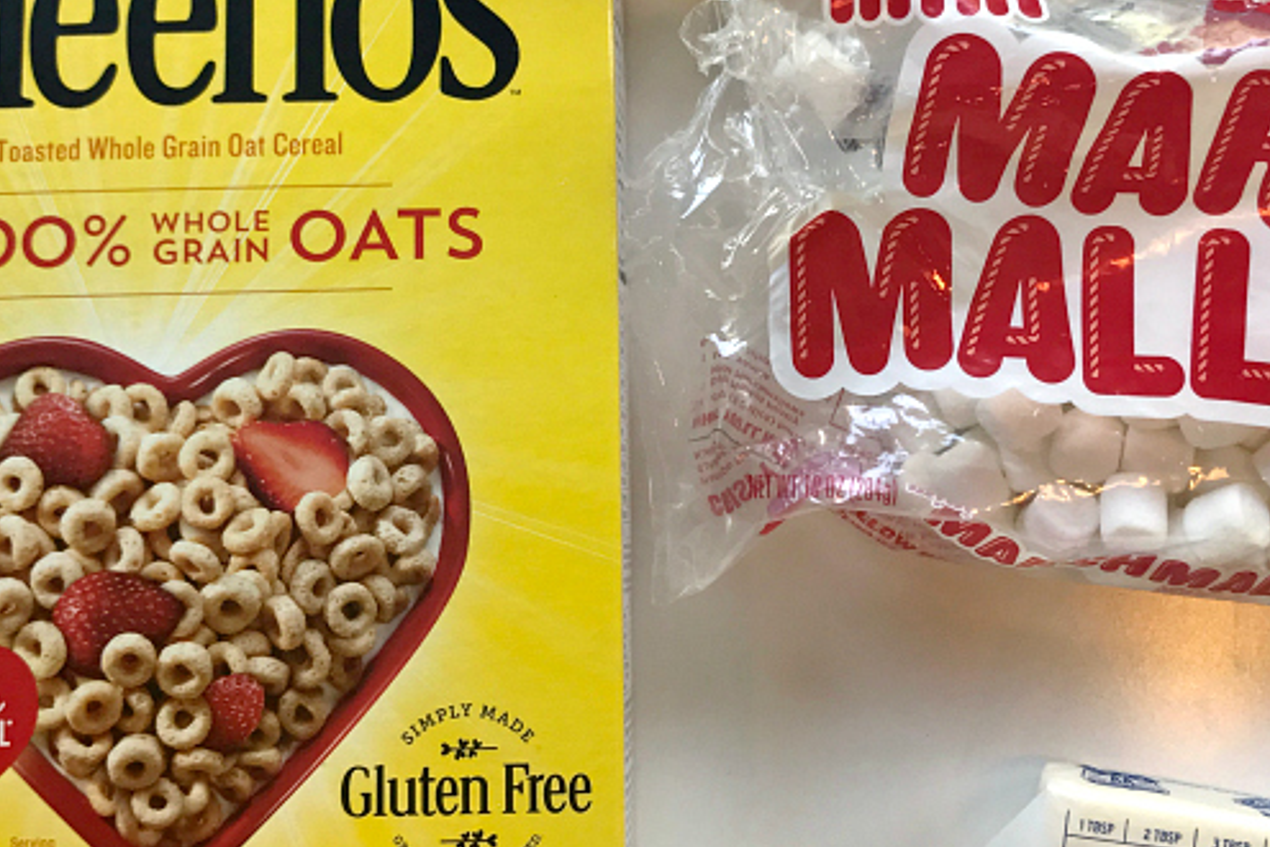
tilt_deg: -83.7
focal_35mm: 53
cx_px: 693
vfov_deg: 25.4
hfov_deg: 37.5
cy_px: 281
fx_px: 1870
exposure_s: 1/60
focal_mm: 3.99
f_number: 1.8
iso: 32
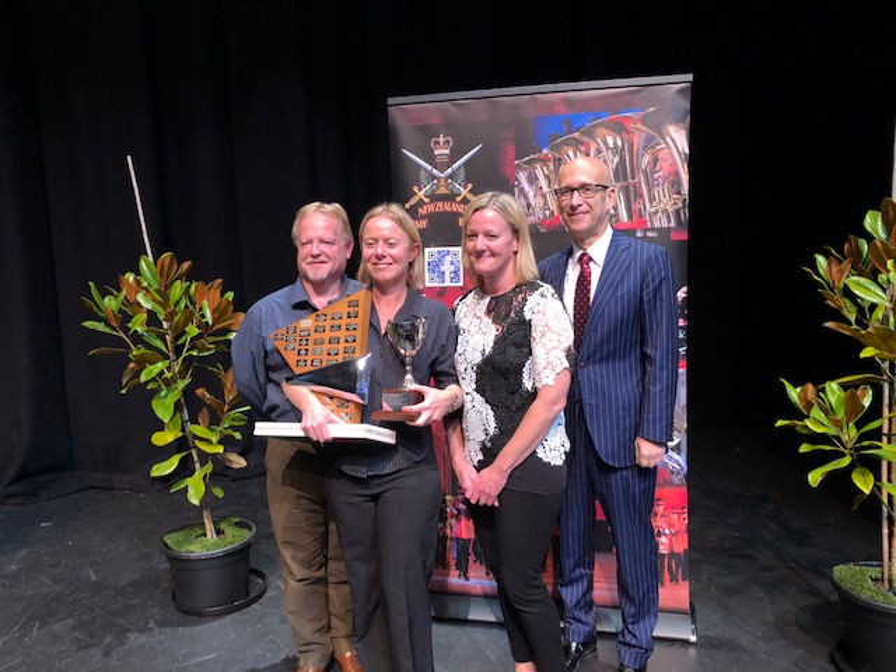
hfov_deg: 63.4
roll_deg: +0.6
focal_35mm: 28
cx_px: 448
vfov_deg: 49.7
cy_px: 336
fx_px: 725
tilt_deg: -8.0
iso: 40
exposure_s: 1/17
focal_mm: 3.99
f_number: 1.8
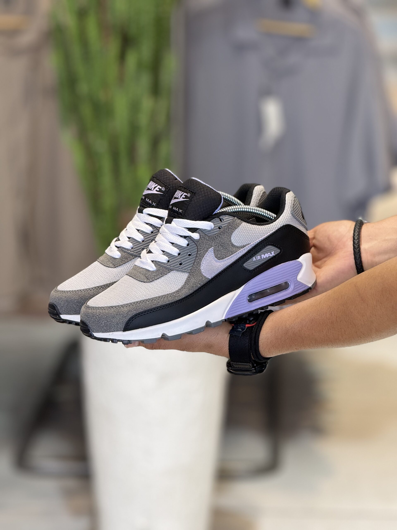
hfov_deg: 12.3
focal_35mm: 120
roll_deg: -0.1
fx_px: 1835
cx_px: 198
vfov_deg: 16.4
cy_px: 265
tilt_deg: -11.9
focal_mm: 15.66
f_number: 2.8
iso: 100
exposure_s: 1/100
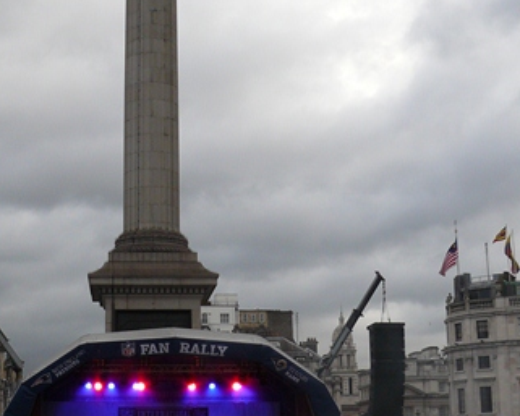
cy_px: 172
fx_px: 1078
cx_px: 160
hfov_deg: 26.9
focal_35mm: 70
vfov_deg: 21.8
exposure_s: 1/250
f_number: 4
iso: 100
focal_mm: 6
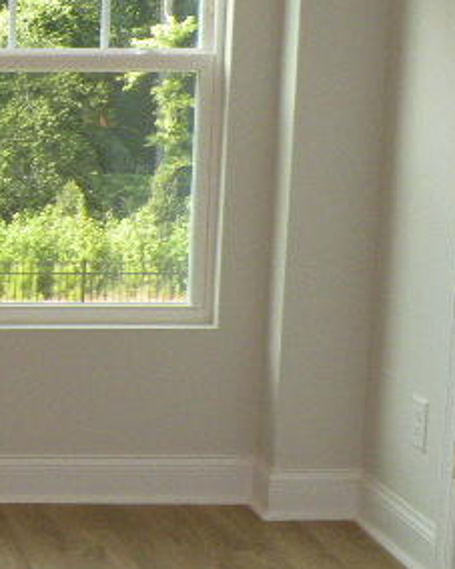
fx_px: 1600
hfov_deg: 15.0
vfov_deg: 20.1
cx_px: -229
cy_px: 222
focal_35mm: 95
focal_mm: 4.7
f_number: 3.5
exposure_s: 1/100
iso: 200
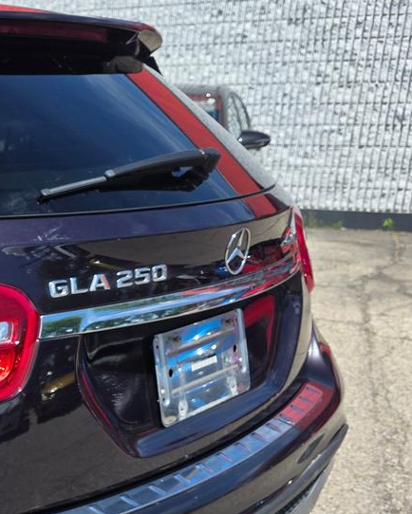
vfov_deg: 34.3
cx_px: -162
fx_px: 807
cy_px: 410
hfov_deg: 24.1
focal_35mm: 53
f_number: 1.7
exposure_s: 1/3891
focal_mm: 6.3
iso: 80
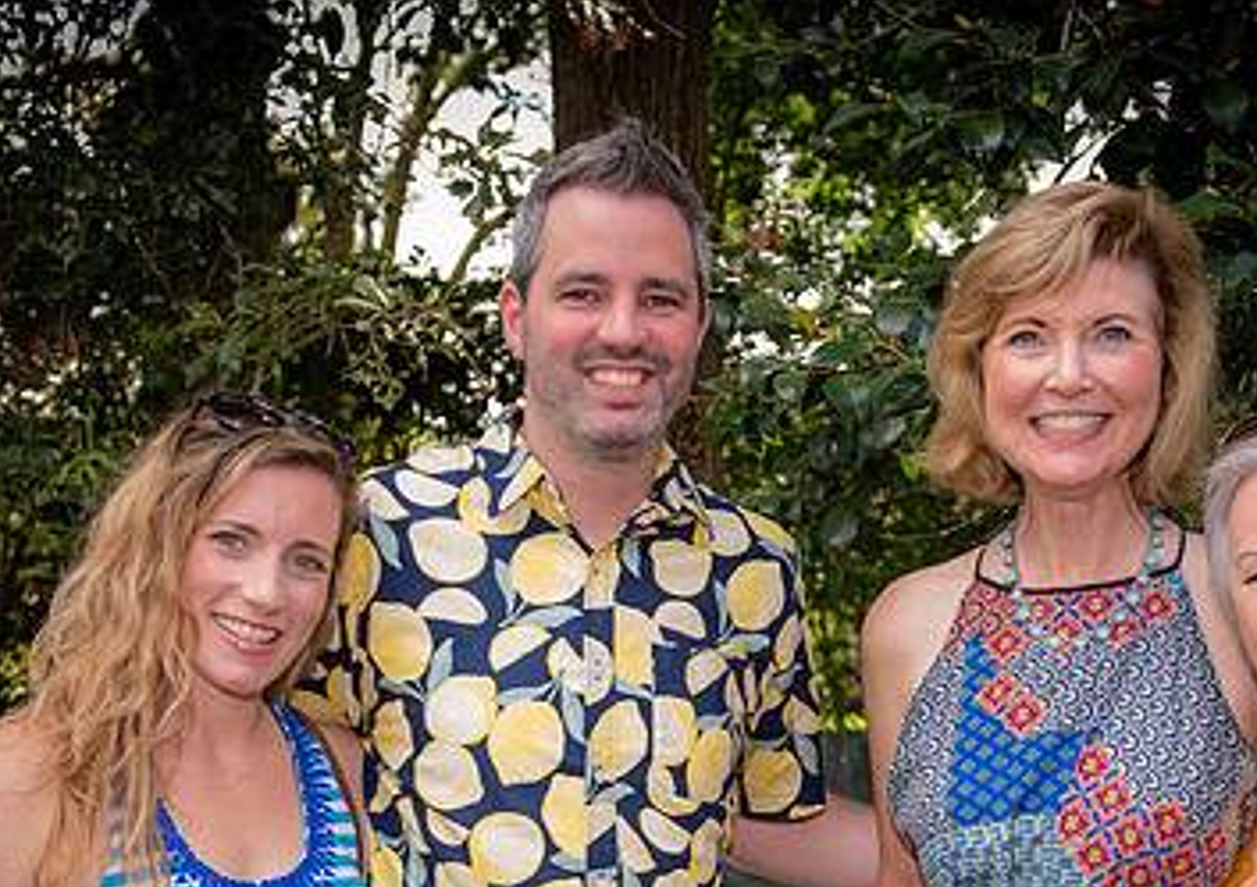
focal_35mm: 57
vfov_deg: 24.3
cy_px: 723
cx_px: 670
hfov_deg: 34.5
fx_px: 2026
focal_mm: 32
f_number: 4.5
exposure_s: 1/80
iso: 64
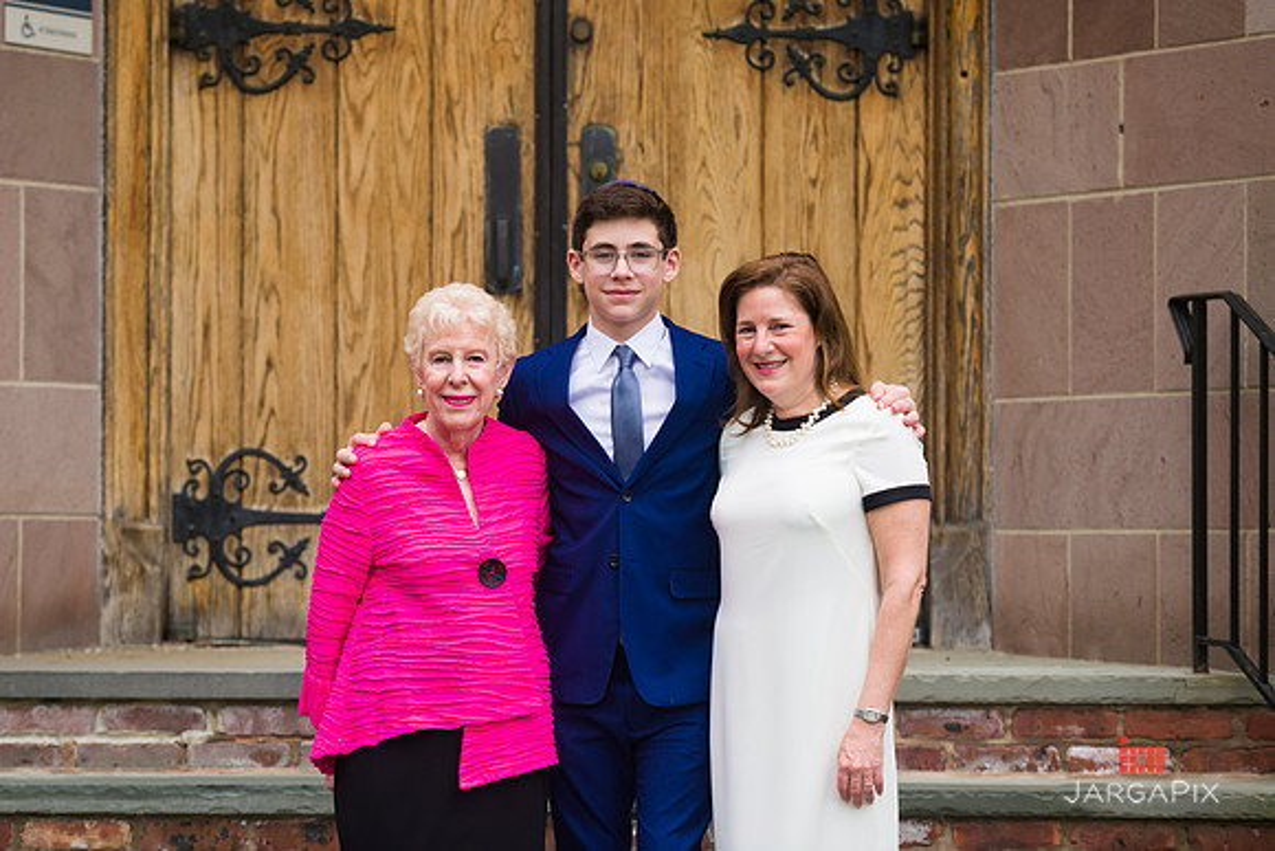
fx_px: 4928
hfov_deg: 14.7
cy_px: 377
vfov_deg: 9.9
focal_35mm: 139
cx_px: 565
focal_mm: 125
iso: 400
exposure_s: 1/400
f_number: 4
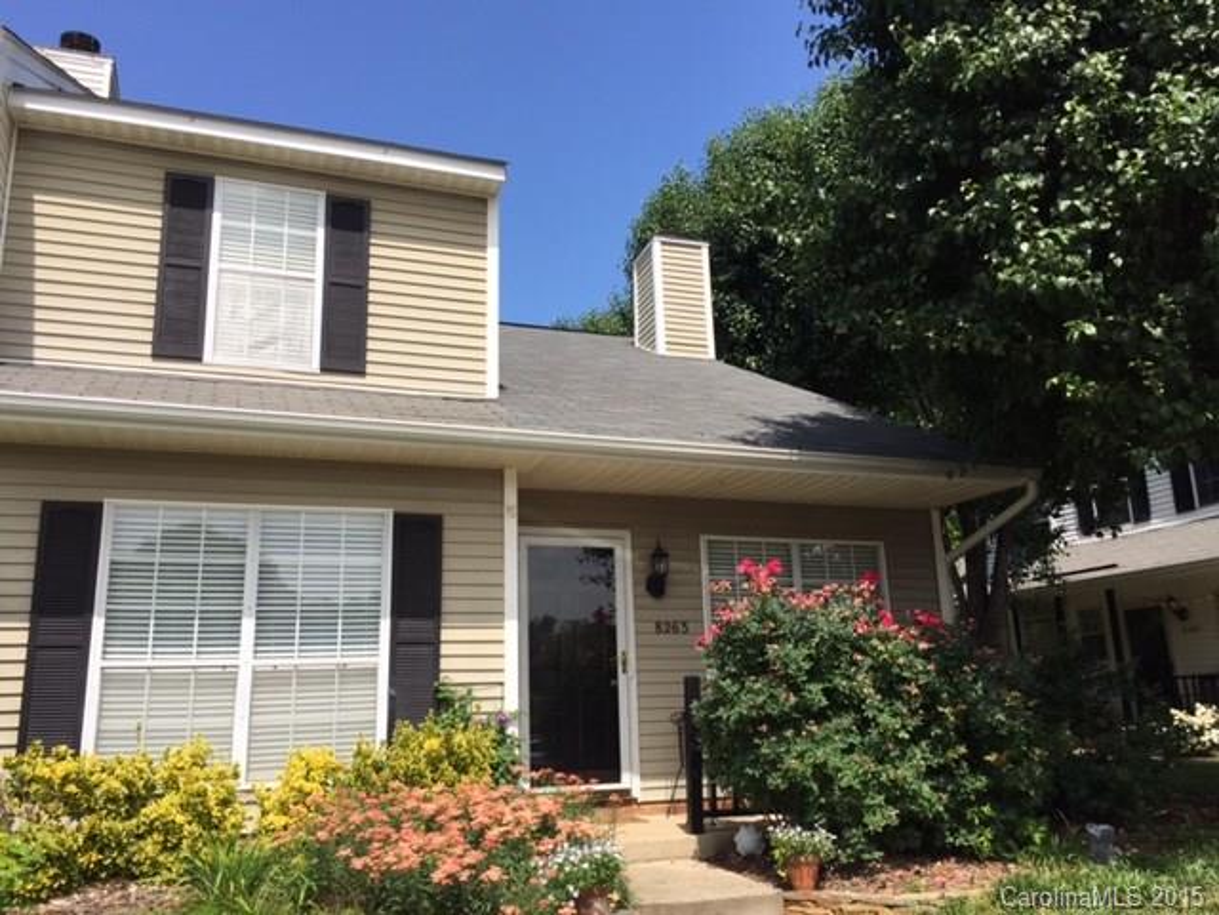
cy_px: 458
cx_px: 610
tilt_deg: +13.5
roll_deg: +1.6
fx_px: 1021
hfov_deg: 61.7
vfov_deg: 48.2
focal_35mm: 29
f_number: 2.2
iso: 32
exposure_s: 1/2083
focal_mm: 4.15
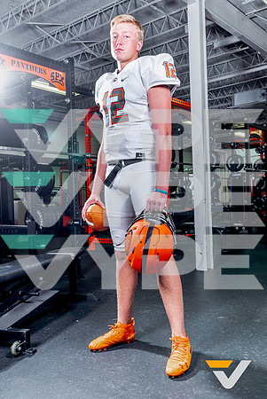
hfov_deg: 39.0
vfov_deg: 55.7
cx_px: 134
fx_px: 377
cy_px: 200
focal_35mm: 34
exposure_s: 1/125
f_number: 11
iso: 100
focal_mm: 34
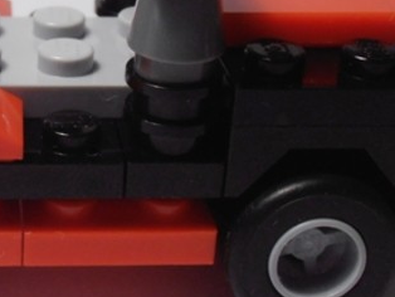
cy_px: 94
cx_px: 35
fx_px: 1210
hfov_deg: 18.2
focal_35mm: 106
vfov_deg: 14.0
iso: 80
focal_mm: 6.61
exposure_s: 1/60
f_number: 3.9
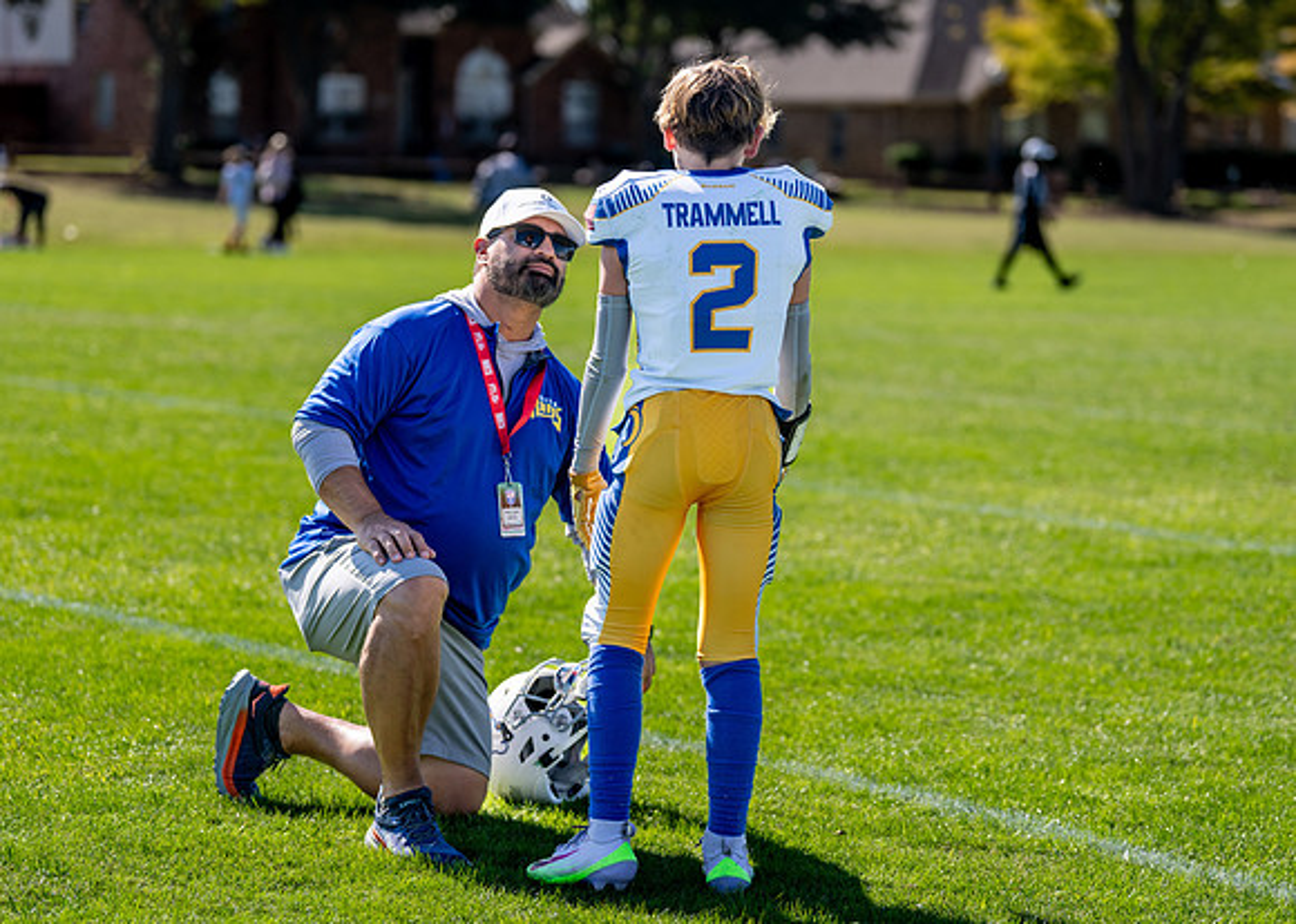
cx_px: 643
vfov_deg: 12.9
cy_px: 451
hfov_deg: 18.0
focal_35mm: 111
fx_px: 4102
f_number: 2.8
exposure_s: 1/1600
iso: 100
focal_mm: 97
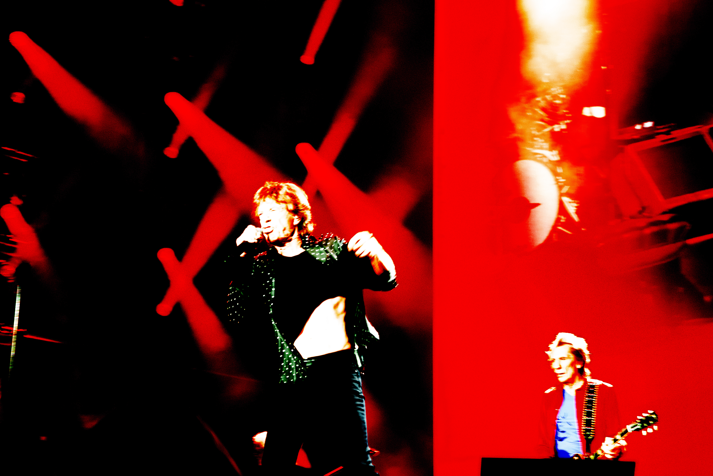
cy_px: 238
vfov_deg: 16.1
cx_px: 356
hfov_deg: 23.9
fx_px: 1684
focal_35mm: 85
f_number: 4.5
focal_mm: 85
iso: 5000
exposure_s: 1/60
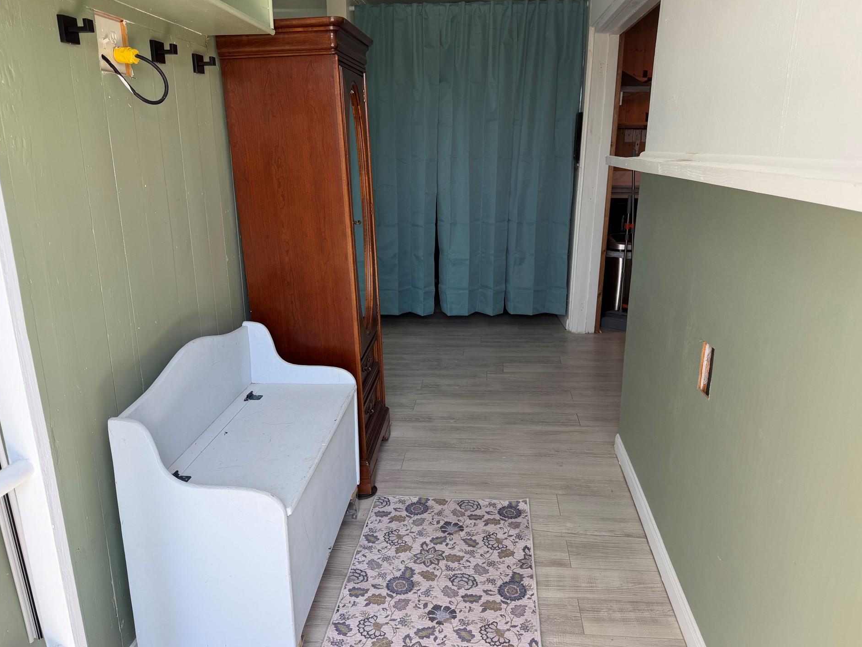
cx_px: 439
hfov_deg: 67.3
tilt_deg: -15.6
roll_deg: -0.6
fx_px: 648
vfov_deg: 53.1
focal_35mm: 26
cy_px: 326
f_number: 1.78
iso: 64
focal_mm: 6.76
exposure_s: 1/148
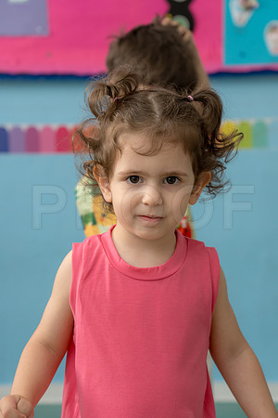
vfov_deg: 23.4
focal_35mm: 87
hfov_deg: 15.7
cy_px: 209
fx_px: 1008
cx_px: 139
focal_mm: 87
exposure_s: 1/160
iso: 1600
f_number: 5.6
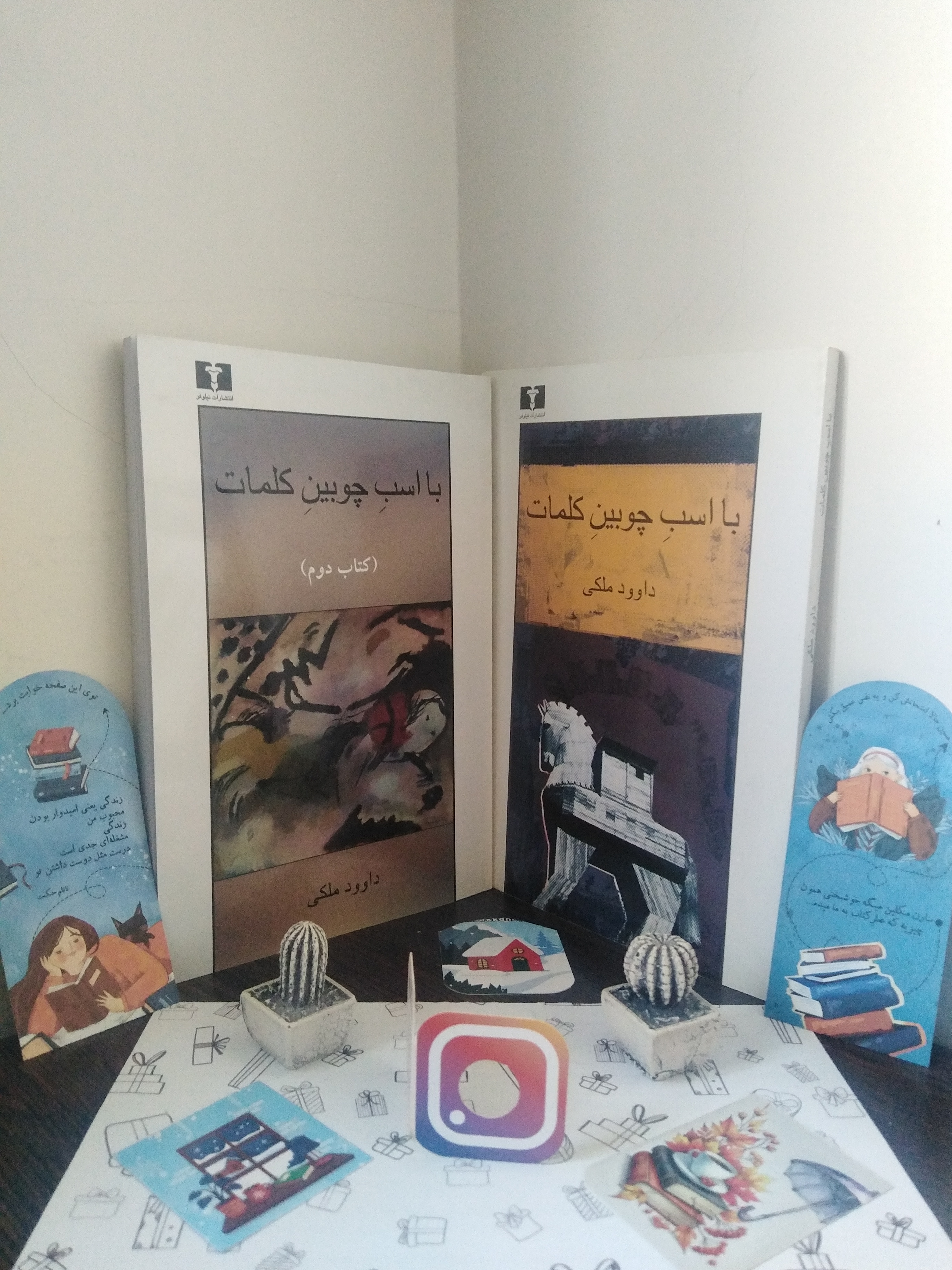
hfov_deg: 53.1
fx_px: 953
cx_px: 476
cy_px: 635
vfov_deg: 67.3
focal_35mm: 26
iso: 619
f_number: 1.8
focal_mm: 3.59
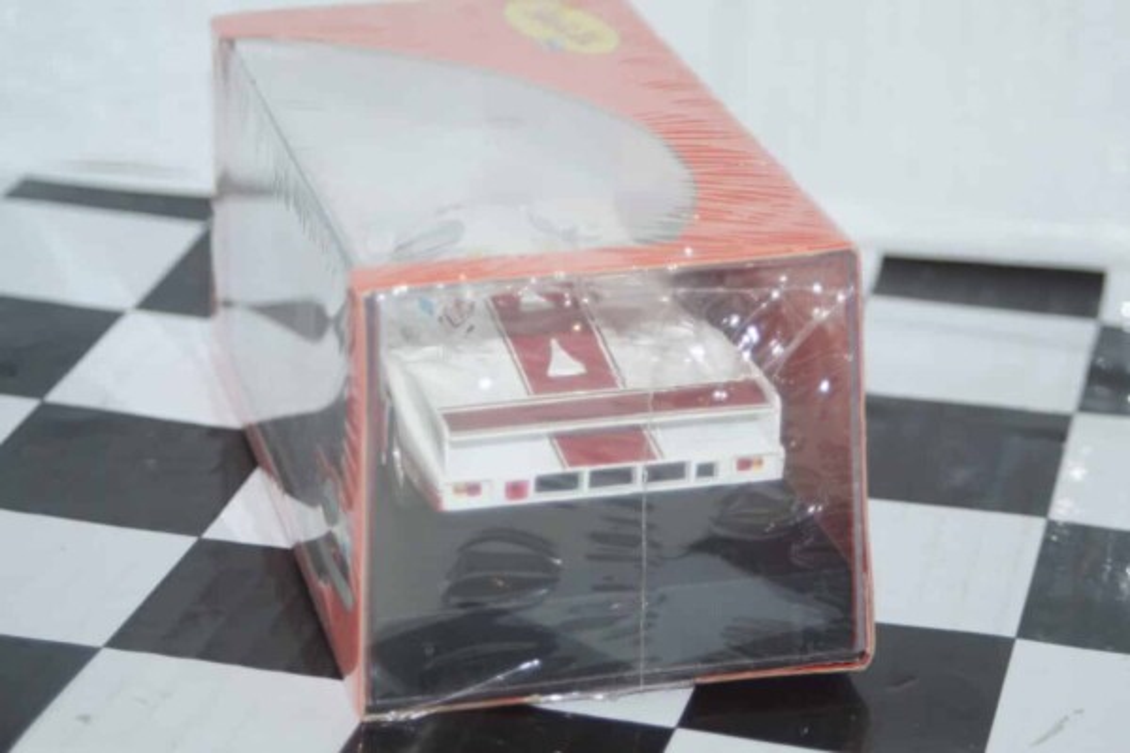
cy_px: 376
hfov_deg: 17.1
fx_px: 3766
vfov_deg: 11.4
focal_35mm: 120
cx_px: 565
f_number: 5.6
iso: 800
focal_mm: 80
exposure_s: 1/100
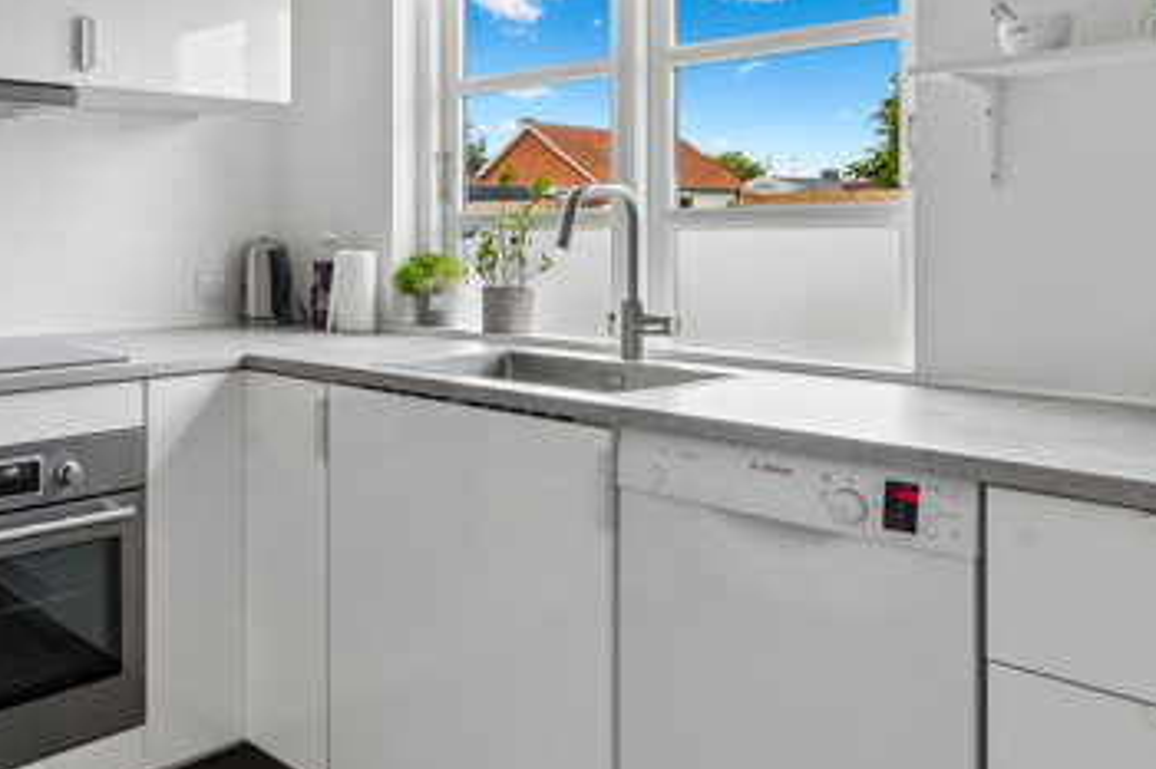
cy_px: 239
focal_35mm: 32
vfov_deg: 40.4
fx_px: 1027
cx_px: 172
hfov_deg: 53.3
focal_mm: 14
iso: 250
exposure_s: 1/8
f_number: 9
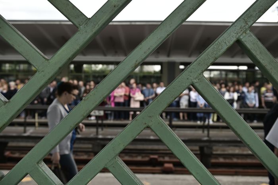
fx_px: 278
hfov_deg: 53.2
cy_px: 92
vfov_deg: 36.8
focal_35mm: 36
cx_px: 139
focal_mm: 36
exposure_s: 1/640
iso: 400
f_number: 4
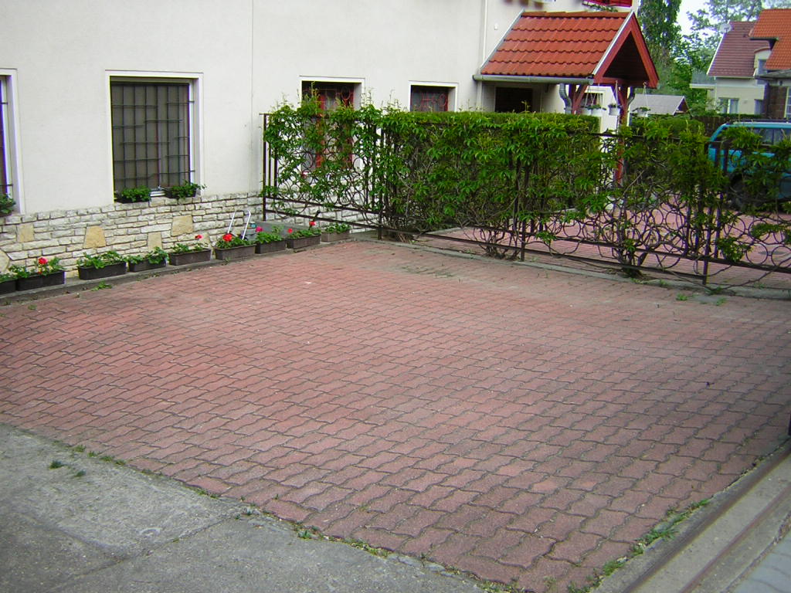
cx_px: 396
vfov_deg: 39.7
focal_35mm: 36
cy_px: 296
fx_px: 823
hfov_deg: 51.4
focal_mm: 4.7
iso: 50
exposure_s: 1/417
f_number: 2.6
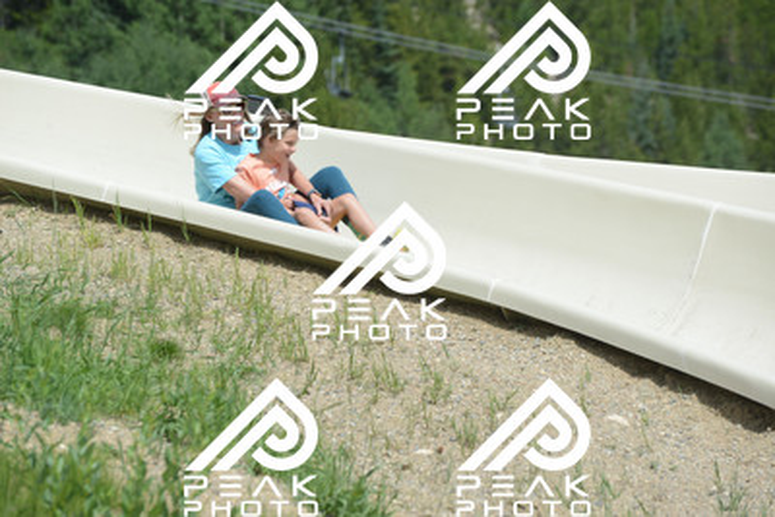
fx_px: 4199
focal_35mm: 195
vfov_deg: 7.0
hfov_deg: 10.5
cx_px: 388
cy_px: 258
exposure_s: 1/640
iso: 250
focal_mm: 195
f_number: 6.3
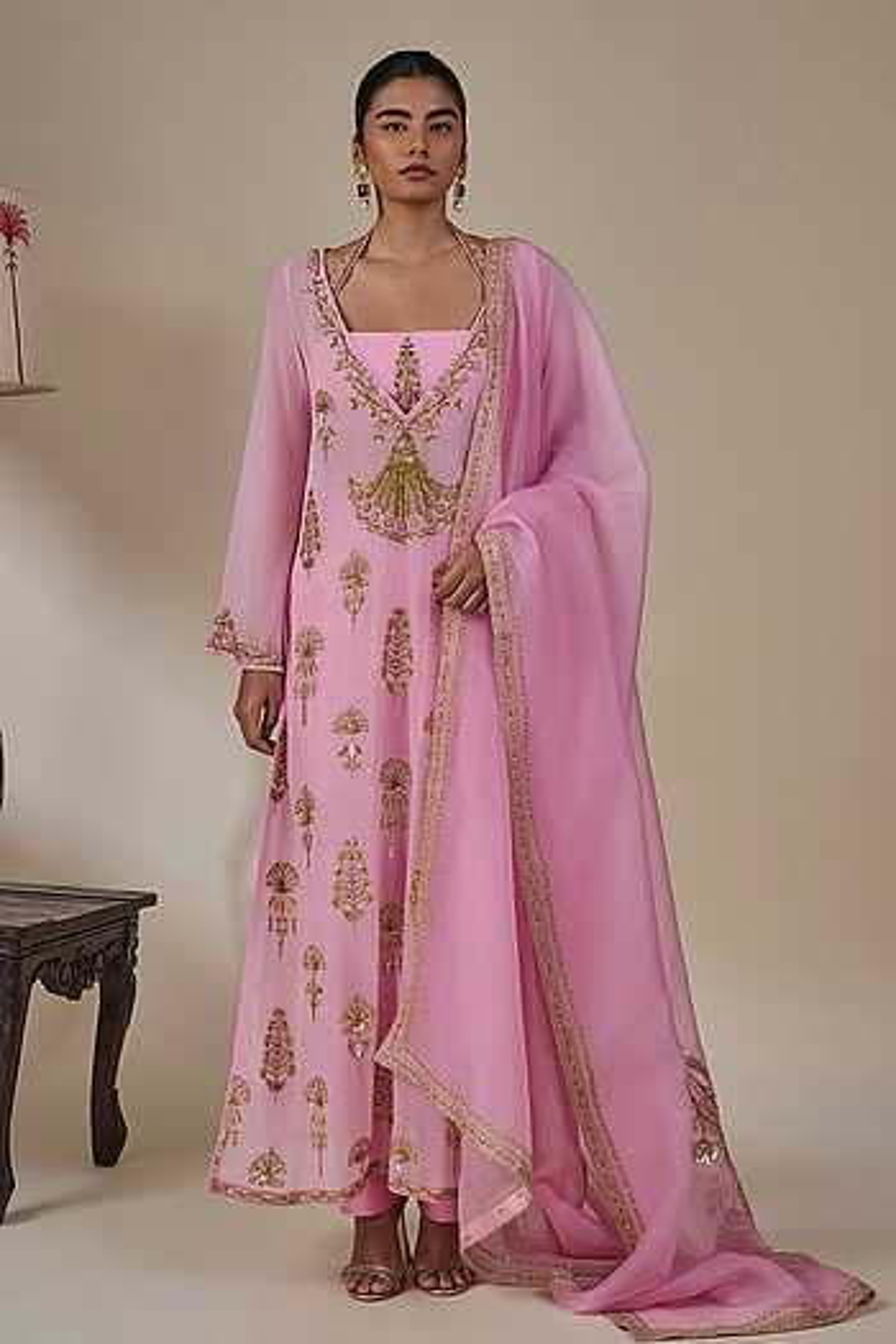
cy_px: 672
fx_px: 1904
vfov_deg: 38.9
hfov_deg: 26.5
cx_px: 448
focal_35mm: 51
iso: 250
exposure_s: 1/160
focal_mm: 51
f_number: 5.6
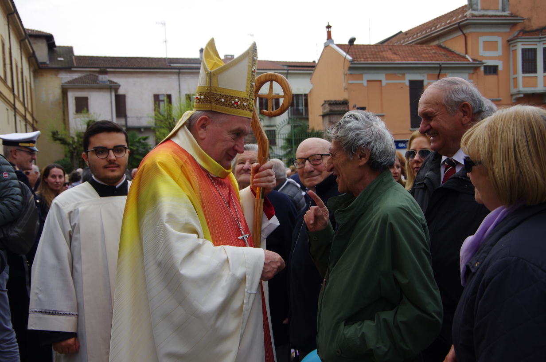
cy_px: 181
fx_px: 636
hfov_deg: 46.5
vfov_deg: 31.8
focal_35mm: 42
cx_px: 273
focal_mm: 28
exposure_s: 1/125
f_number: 5.6
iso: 100
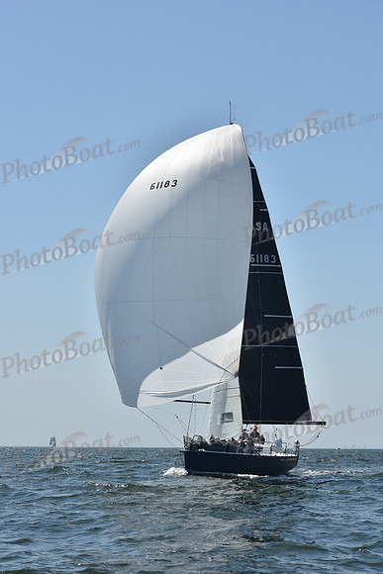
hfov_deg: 16.7
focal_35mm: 82
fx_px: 1308
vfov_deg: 24.8
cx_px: 192
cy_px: 287
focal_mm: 82
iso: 250
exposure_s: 1/1250
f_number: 9
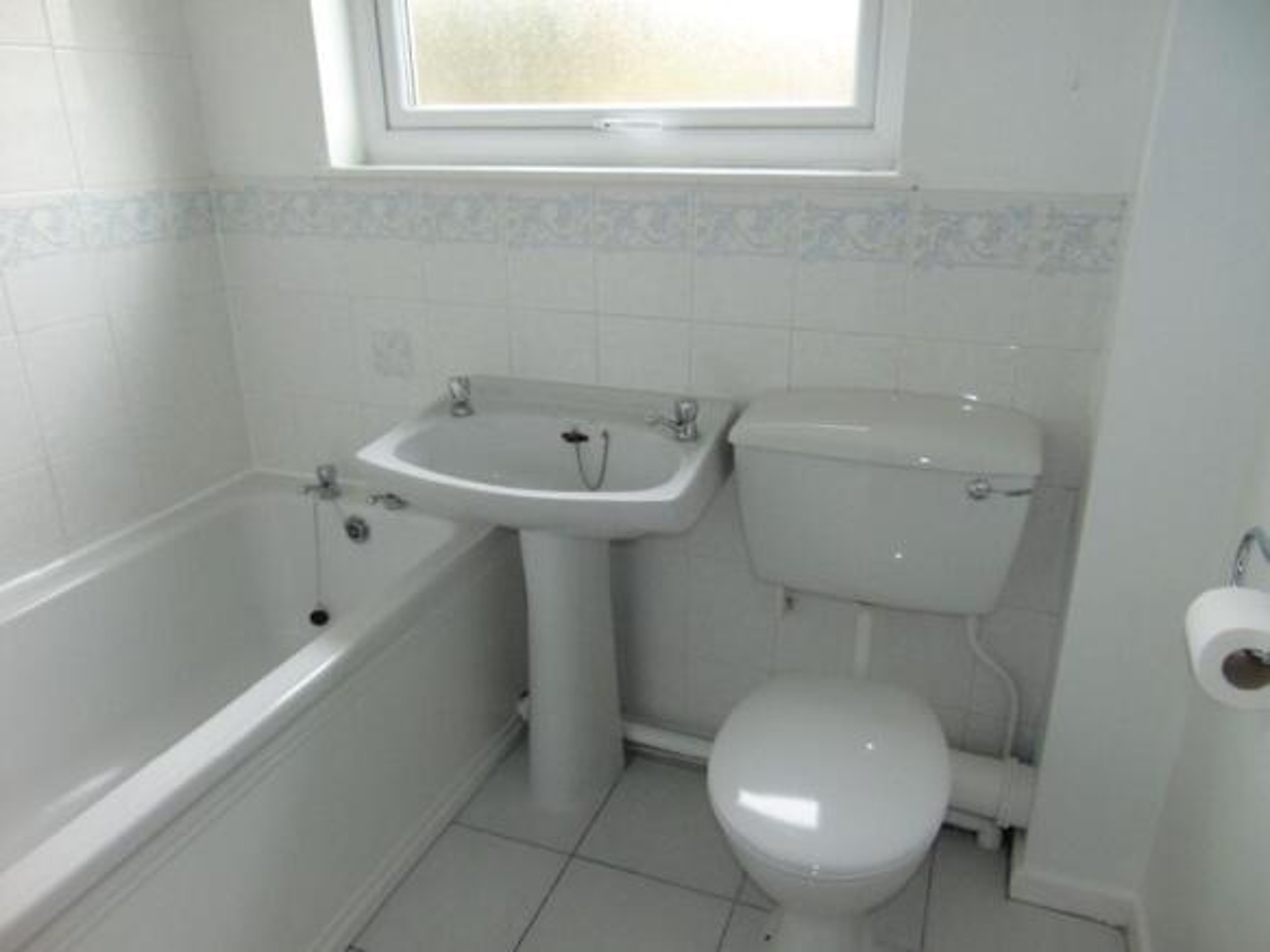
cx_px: 635
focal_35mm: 25
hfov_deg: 69.4
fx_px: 917
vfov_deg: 54.9
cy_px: 476
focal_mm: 4.5
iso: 80
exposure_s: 1/40
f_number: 3
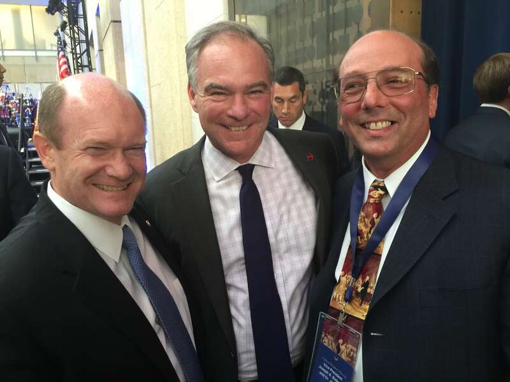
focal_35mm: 29
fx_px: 427
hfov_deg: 61.7
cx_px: 255
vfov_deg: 48.2
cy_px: 191
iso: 80
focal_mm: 4.15
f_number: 2.2
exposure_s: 1/15
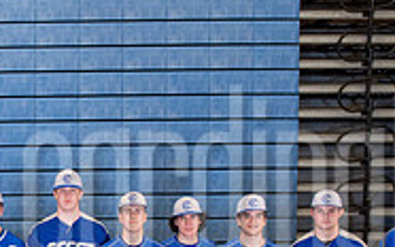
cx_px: -111
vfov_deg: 14.6
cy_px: 275
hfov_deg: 21.6
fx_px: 936
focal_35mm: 87
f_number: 5
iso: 1600
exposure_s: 1/250
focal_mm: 24
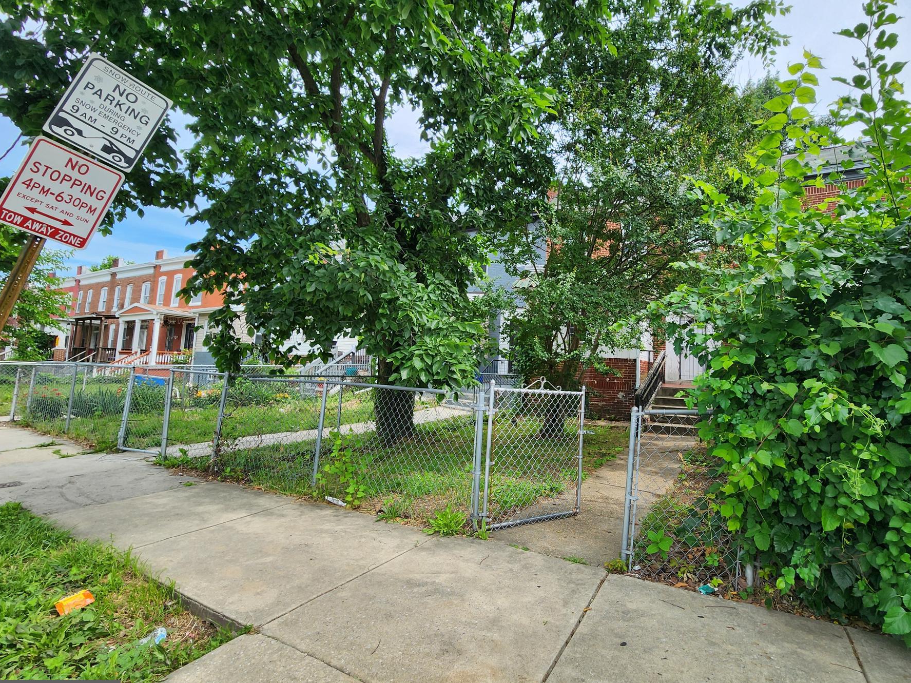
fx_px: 395
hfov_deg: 97.6
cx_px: 518
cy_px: 328
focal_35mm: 15
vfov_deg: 81.7
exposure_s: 1/763
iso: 50
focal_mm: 2.2
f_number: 2.2
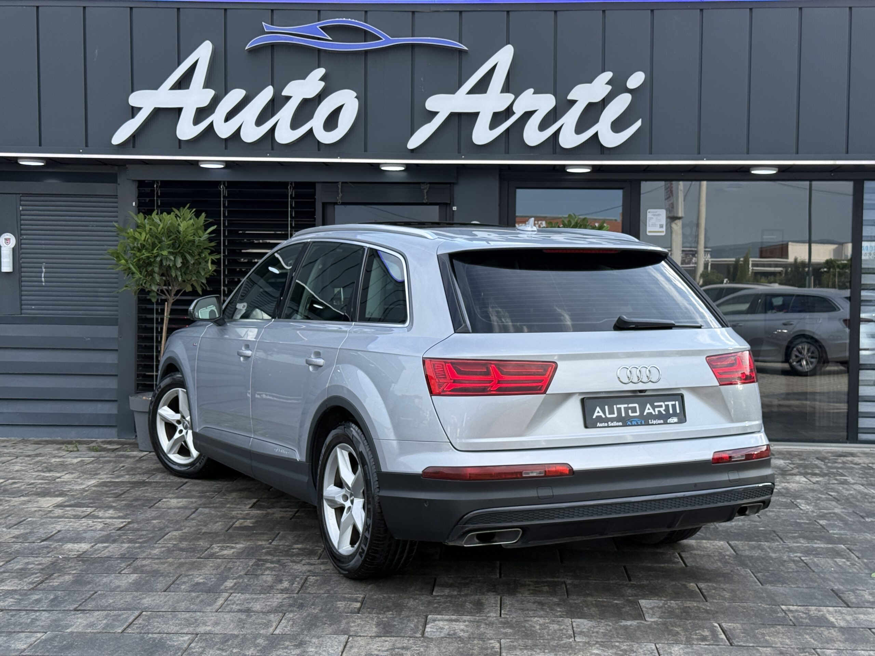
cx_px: 438
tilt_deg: -1.8
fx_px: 1213
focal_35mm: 48
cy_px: 328
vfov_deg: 30.3
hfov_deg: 39.7
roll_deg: -0.2
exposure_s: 1/1795
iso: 80
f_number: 1.78
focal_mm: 6.76
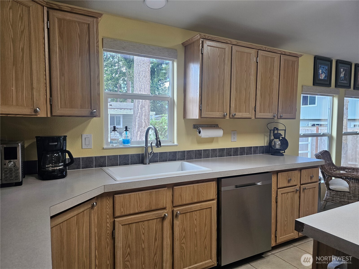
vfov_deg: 58.9
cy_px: 134
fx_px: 239
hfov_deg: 73.9
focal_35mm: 23
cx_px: 180
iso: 125
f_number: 1.7
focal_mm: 6.3
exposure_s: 1/120
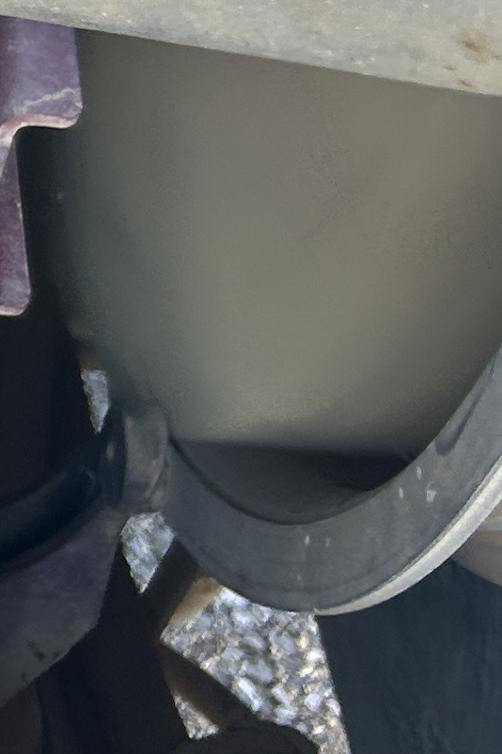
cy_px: -278
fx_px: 2847
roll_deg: +0.0
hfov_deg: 8.1
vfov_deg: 14.3
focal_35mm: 136
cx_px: -1173
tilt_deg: -33.3
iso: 32
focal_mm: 5.7
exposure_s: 1/122
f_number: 1.5
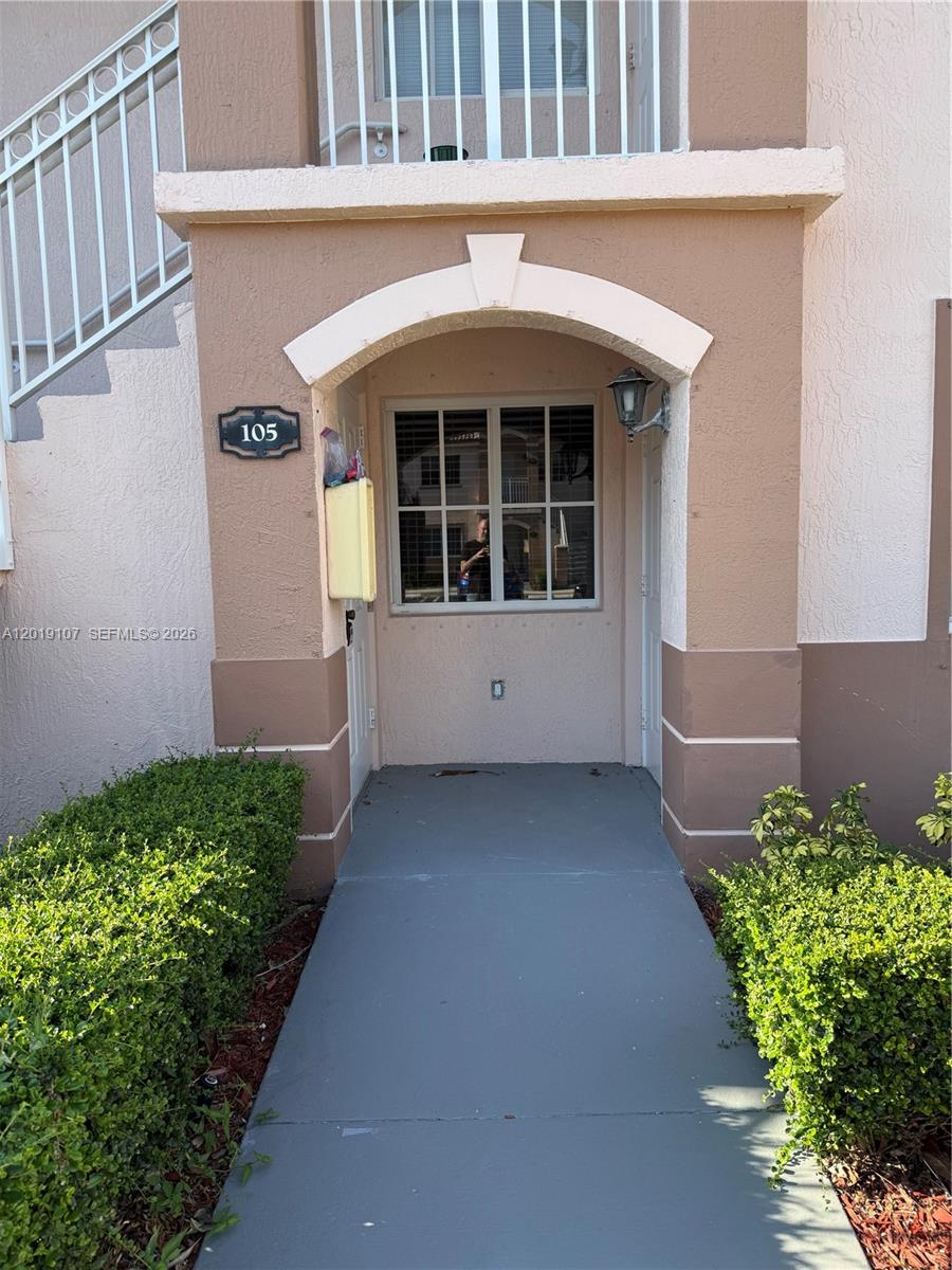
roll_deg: +1.0
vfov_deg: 71.6
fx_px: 880
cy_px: 635
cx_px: 476
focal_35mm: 24
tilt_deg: -6.0
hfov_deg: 56.8
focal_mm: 6.76
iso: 80
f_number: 1.78
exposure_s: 1/849
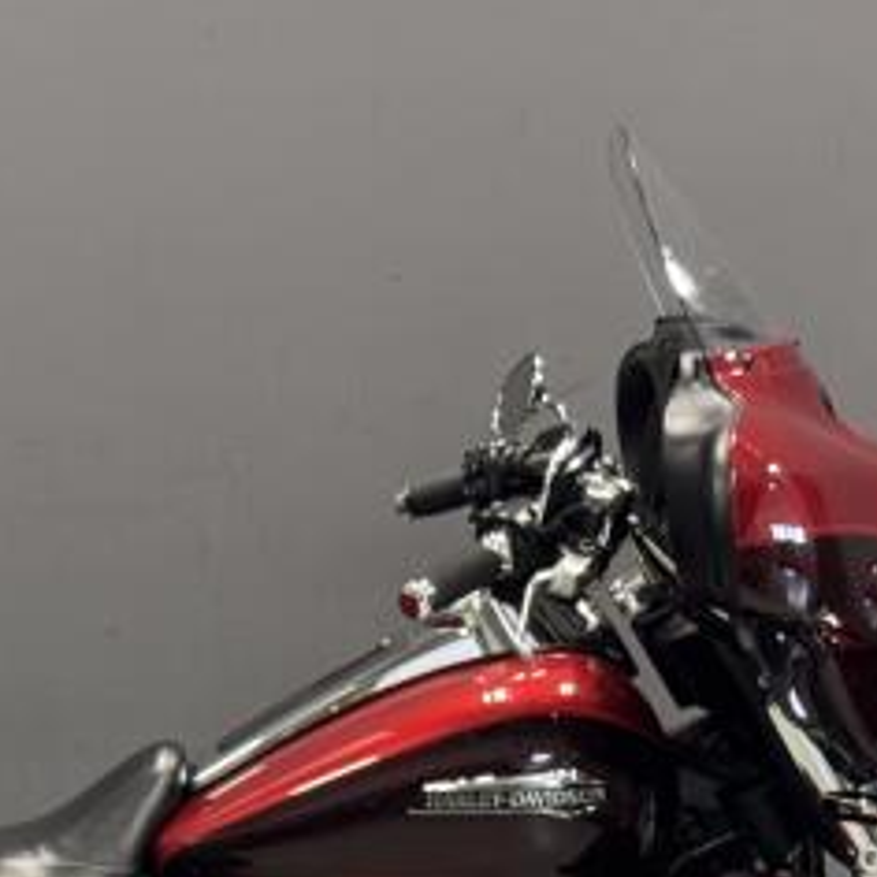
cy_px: 866
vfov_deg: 12.0
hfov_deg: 12.0
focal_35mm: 144
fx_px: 4128
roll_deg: -1.1
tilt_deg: -9.4
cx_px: 45
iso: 250
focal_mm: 6.76
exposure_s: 1/60
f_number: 1.78
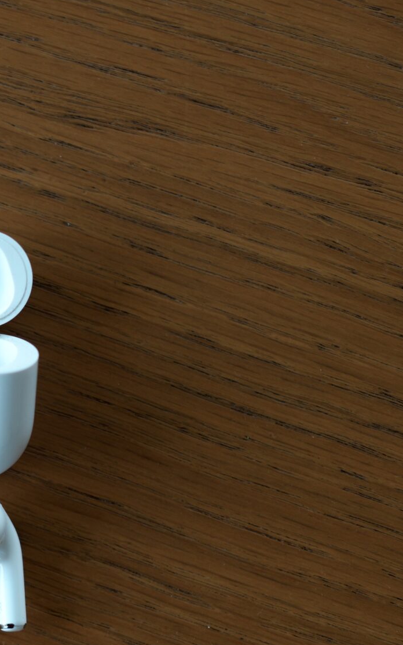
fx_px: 1440
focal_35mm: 82
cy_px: 415
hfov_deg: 14.2
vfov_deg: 25.1
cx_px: -308
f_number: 2
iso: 100
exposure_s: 1/200
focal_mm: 35
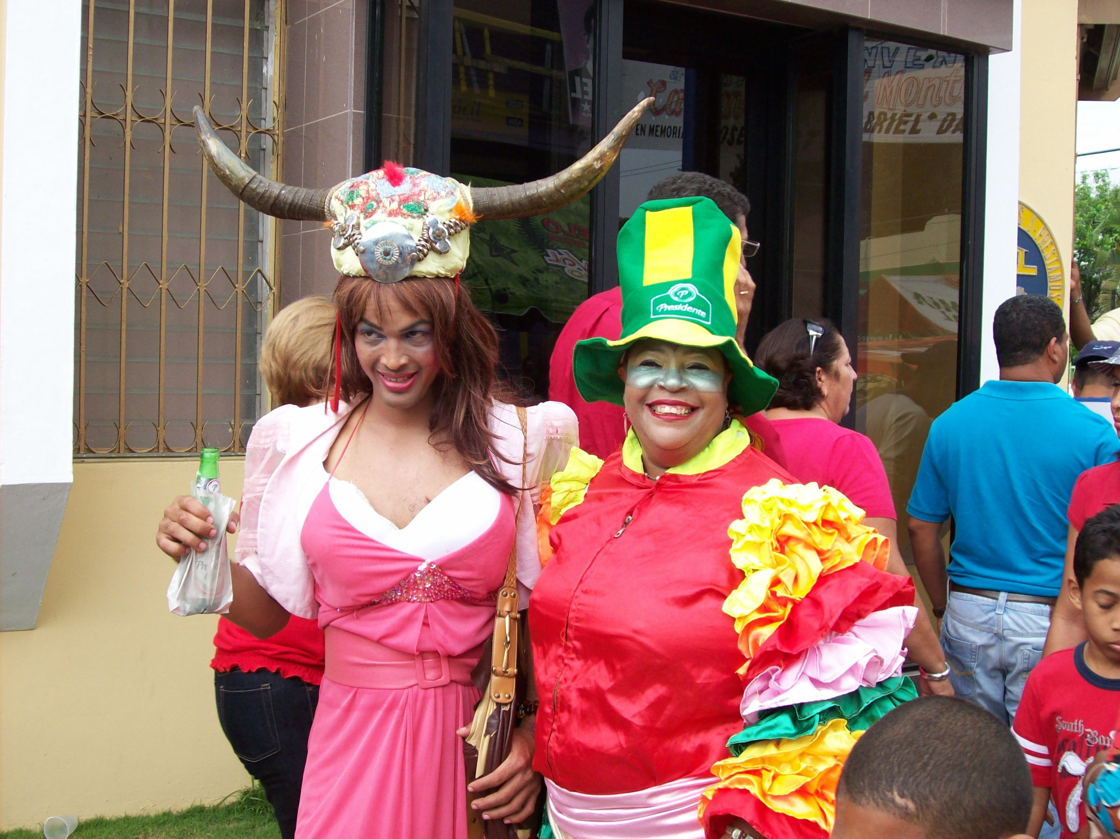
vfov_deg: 32.2
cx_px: 560
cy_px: 420
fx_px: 1455
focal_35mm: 45
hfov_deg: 42.1
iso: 80
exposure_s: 1/197
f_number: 3
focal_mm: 7.6
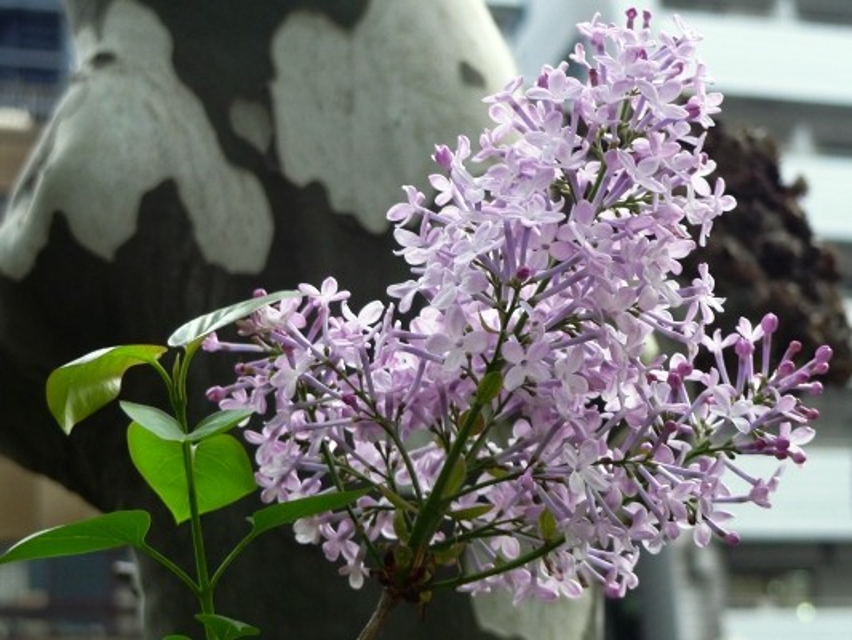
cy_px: 320
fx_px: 1477
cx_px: 426
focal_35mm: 60
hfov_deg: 32.2
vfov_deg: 24.4
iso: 160
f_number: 2.8
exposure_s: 1/125
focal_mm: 12.8
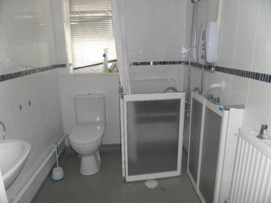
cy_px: 102
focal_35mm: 24
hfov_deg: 71.6
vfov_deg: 56.8
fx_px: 188
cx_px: 136
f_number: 3.2
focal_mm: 4
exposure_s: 1/30
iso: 100
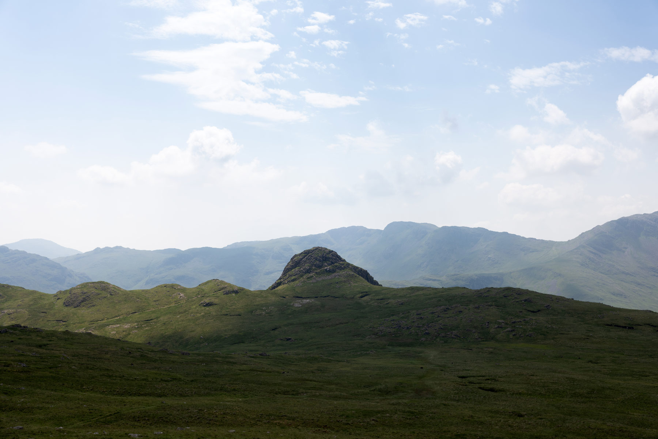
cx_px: 329
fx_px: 640
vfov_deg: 37.9
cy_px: 220
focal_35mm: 35
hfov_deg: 54.4
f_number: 8
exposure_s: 1/400
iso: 100
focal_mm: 35
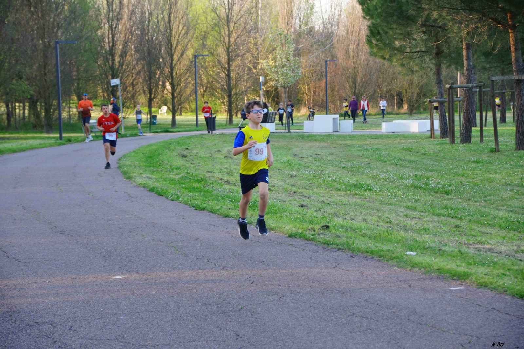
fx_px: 1638
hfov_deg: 18.2
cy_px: 174
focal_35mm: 112
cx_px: 262
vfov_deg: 12.2
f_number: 5.6
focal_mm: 75
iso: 800
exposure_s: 1/320
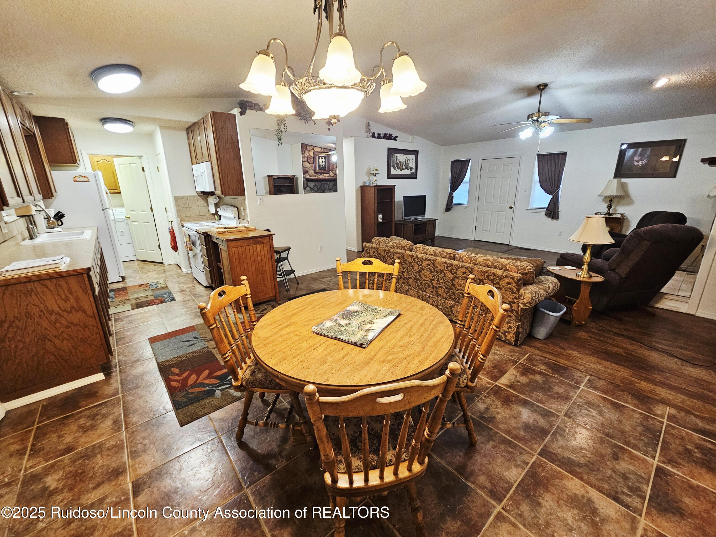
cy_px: 268
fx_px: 269
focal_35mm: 13
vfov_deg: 89.9
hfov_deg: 106.2
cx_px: 358
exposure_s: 1/60.2
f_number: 2.2
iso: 250
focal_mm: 2.2
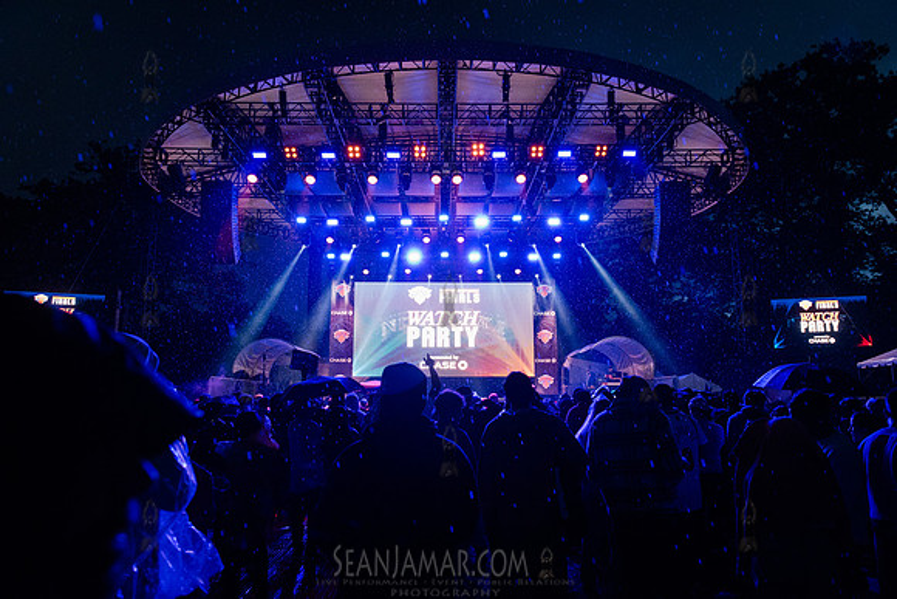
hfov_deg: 72.5
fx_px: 611
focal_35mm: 25
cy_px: 300
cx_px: 448
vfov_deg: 52.2
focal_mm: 24
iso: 6400
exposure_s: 1/640
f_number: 3.2
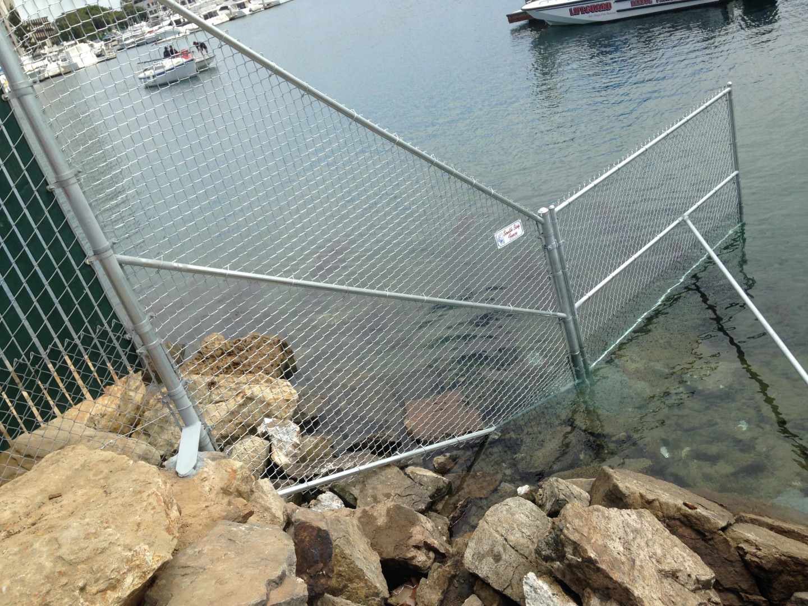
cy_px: 303
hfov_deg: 55.4
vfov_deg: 42.9
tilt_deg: -24.6
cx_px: 404
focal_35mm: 33
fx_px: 770
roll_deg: +20.1
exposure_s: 1/1261
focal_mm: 4.12
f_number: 2.4
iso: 50
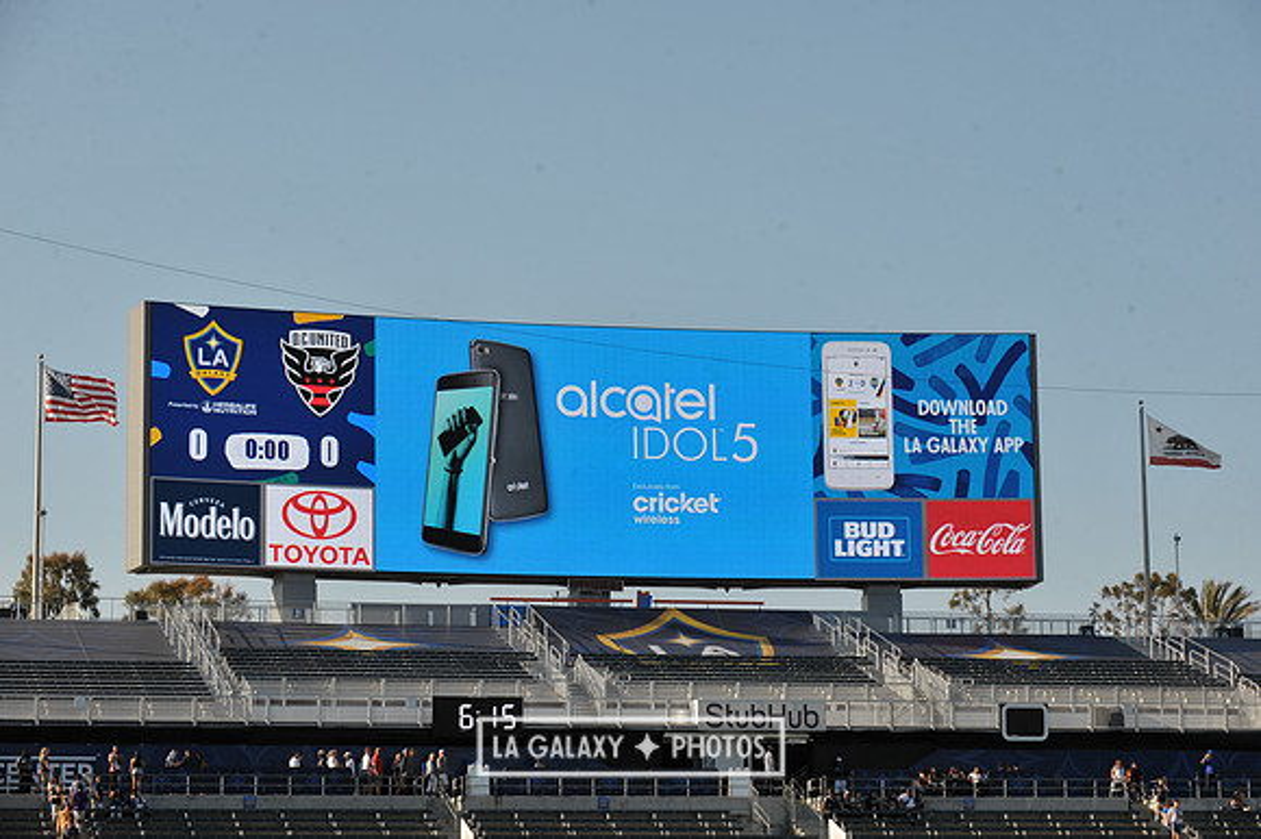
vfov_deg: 13.4
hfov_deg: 20.0
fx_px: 3571
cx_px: 630
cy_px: 420
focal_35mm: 102
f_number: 10
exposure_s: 1/400
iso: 200
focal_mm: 102
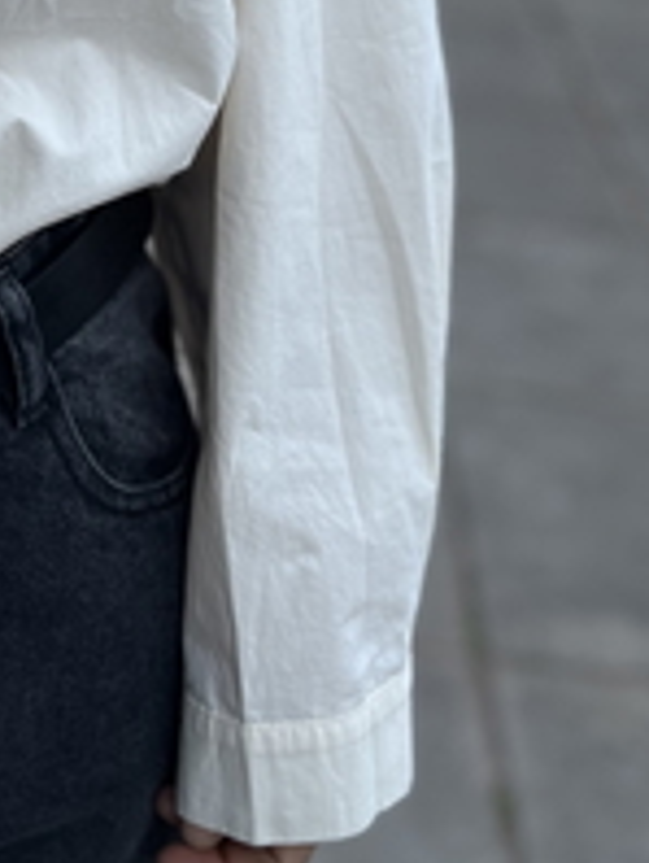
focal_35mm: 70
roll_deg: +0.1
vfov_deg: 25.7
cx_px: -113
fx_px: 1746
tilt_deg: -14.0
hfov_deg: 19.9
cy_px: -81
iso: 40
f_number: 1.6
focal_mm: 5.1
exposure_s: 1/122
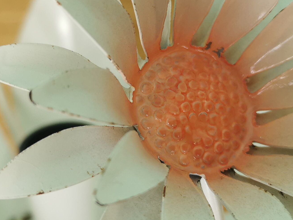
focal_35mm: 75
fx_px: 635
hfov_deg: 26.0
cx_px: 138
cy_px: 87
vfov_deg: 19.6
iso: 100
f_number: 1.8
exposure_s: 1/100
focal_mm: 5.58
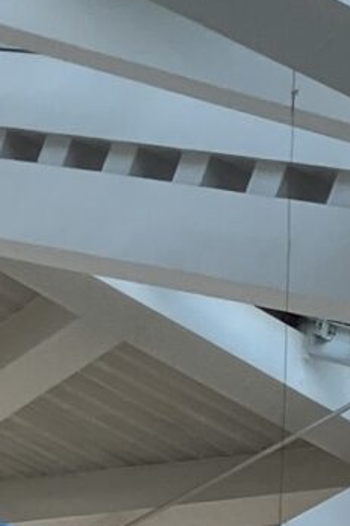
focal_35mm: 215
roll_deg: +1.0
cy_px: 1131
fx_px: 3138
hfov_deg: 6.3
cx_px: 521
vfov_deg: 8.9
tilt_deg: +19.9
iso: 50
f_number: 1.8
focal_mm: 3.99
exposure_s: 1/120
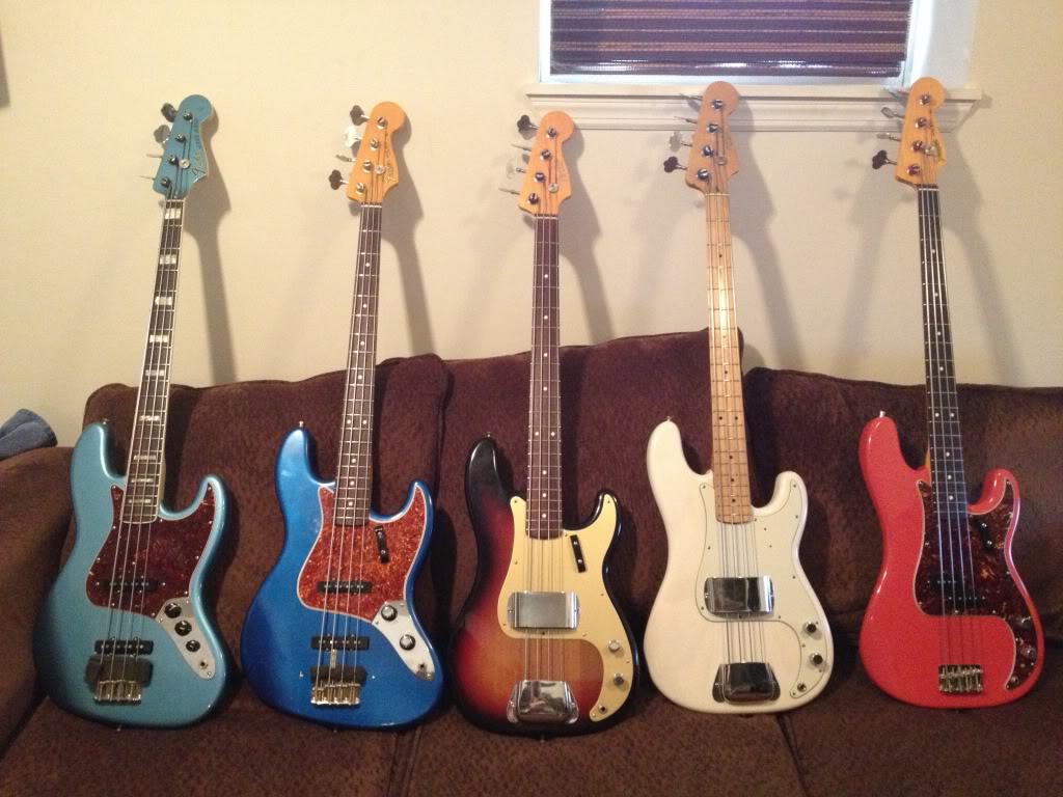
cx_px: 532
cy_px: 398
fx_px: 1075
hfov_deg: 52.6
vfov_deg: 40.7
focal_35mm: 35
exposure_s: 1/15
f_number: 2.4
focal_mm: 4.3
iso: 640
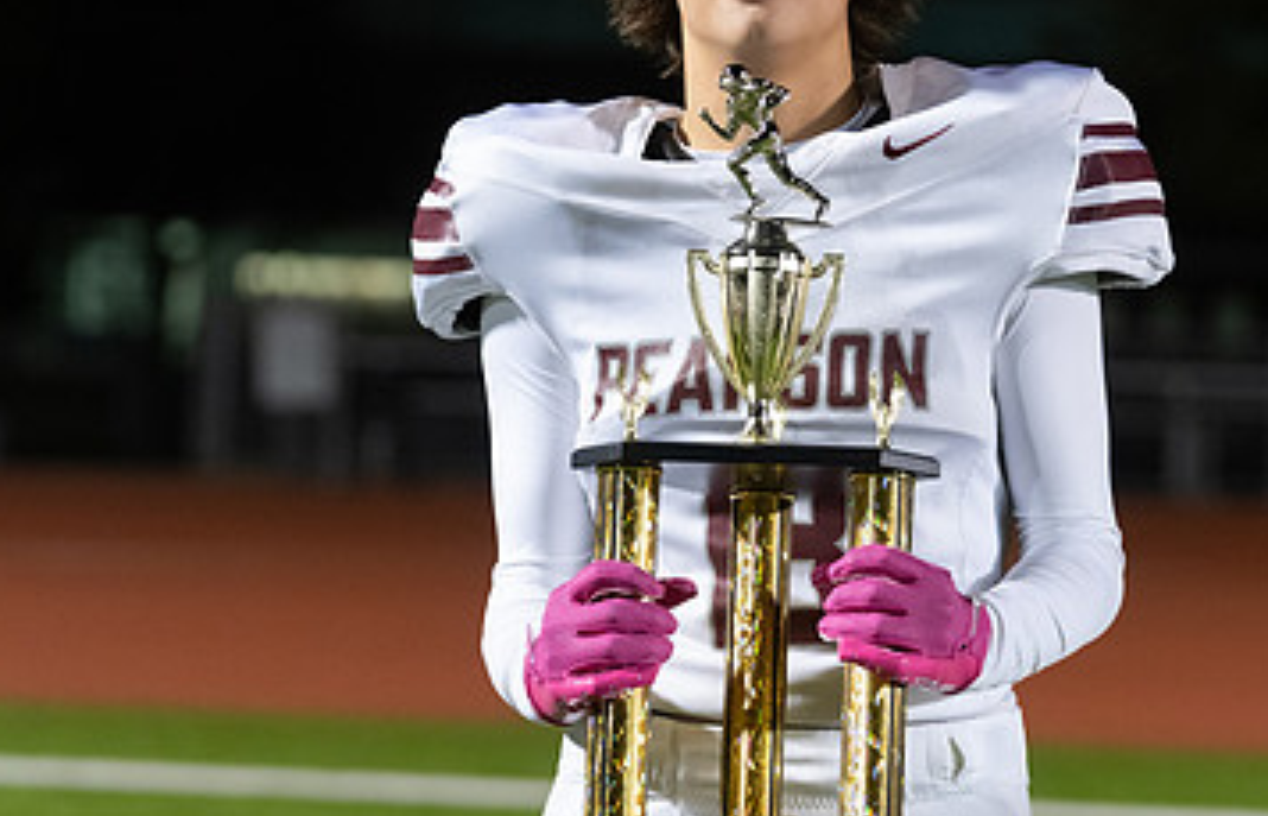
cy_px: 245
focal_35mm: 211
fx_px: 7352
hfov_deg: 9.9
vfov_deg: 6.3
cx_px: 769
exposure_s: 1/320
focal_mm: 109
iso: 4000
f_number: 3.5
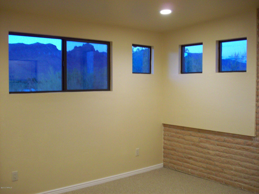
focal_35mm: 37
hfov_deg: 50.1
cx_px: 130
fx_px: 277
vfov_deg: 38.7
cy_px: 97
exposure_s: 1/13.2
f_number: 2.8
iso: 160
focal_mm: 6.2
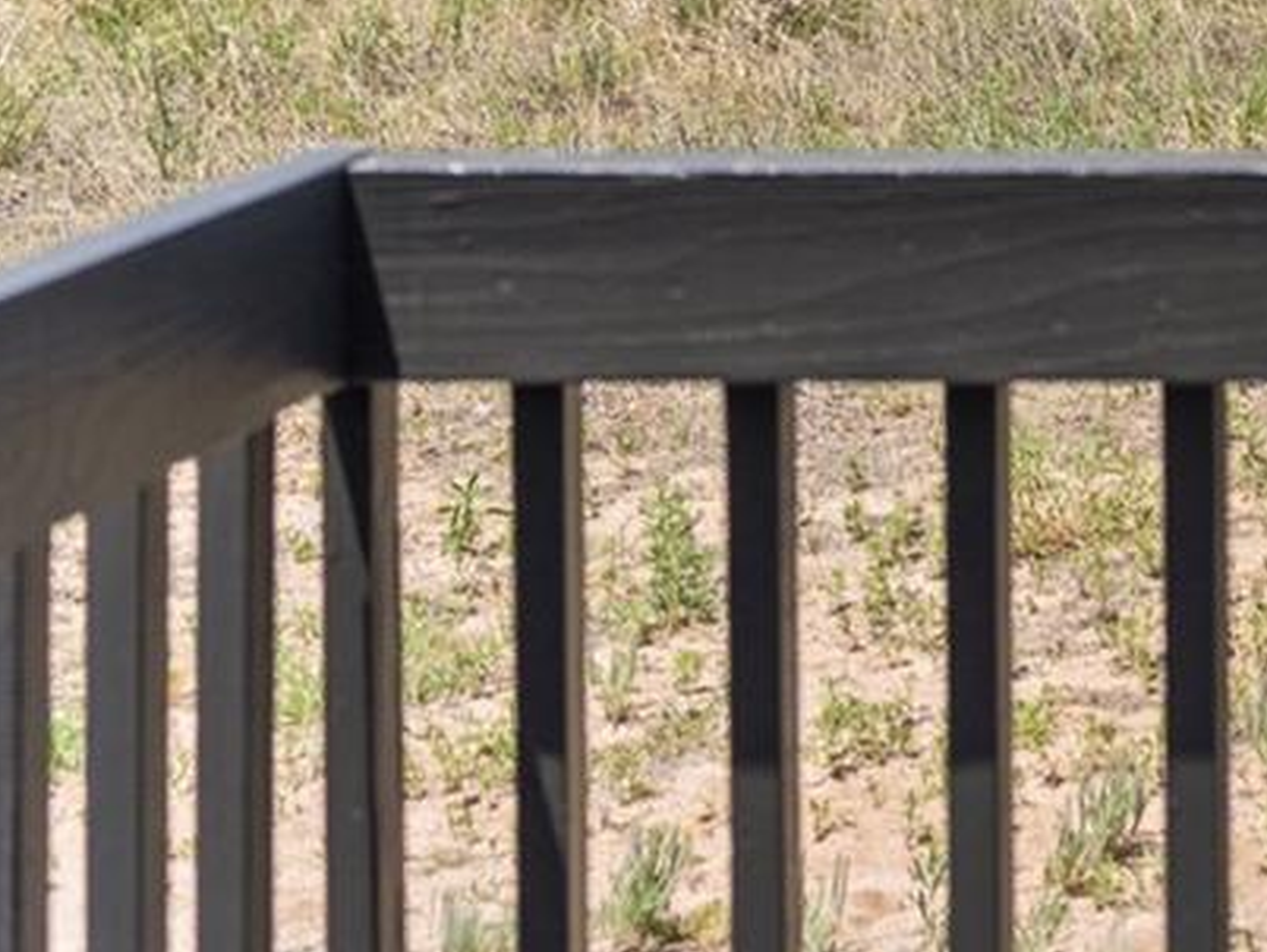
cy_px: -643
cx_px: 2244
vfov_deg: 12.8
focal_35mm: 107
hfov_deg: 15.8
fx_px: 3919
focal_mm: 28
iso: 100
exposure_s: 1/2000
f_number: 2.8
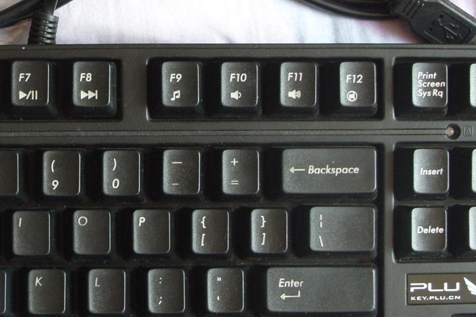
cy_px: 123
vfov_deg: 15.9
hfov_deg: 23.1
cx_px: 53
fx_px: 1137
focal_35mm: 86
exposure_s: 1/45
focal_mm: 7.8
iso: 80
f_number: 2.8
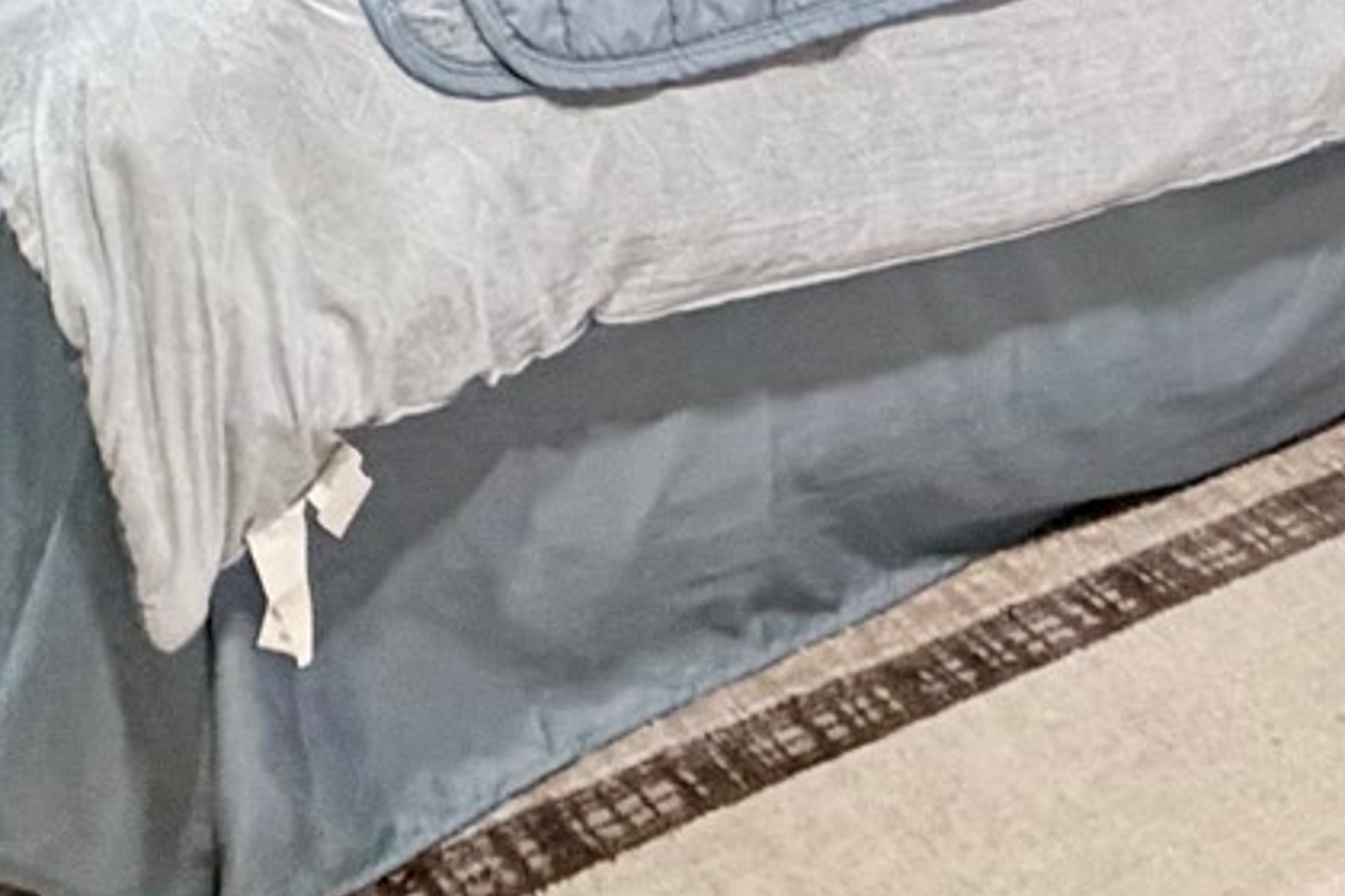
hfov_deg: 27.3
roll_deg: -0.3
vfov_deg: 15.5
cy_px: -880
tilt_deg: -0.4
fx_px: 2652
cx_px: 1249
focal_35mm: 71
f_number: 2.2
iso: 400
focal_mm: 2.22
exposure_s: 1/60
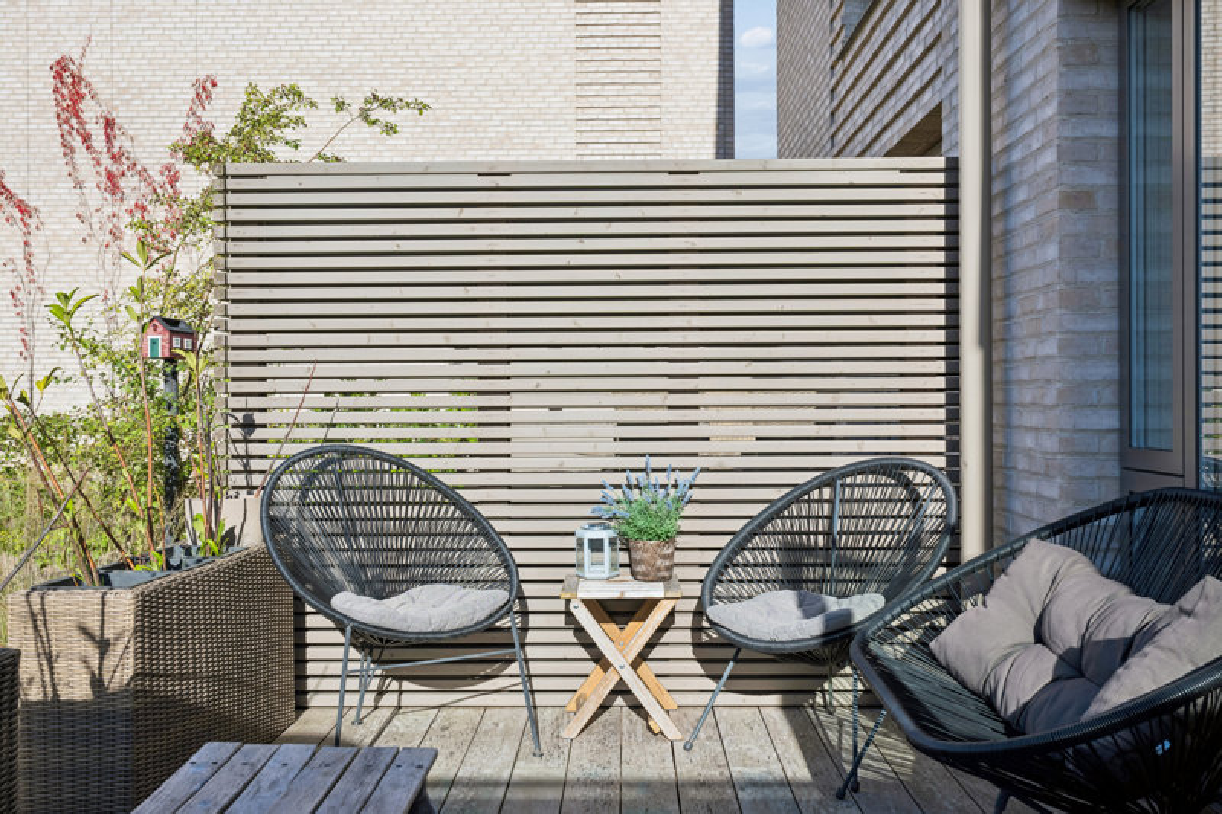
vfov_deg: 38.3
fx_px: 1171
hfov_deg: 55.1
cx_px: 611
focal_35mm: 34
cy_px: 407
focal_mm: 34.5
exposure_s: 1/400
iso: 160
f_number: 9
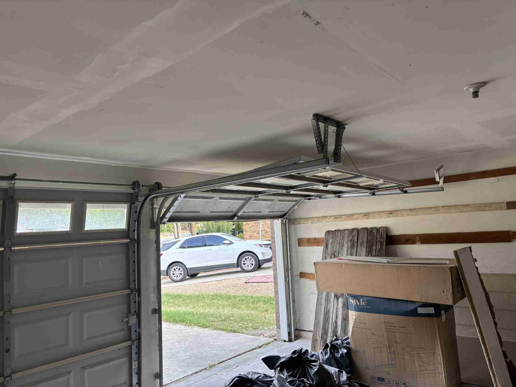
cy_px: 194
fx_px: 388
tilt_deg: +5.8
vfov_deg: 53.1
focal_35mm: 26
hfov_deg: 67.3
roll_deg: +2.7
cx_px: 258
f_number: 1.6
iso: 80
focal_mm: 5.96
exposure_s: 1/121
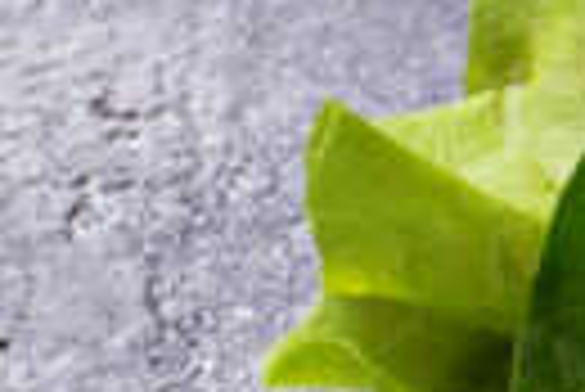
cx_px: 1260
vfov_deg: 2.3
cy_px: 583
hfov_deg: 3.5
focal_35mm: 591
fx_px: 9614
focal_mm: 50
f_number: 10
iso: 100
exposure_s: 1/125
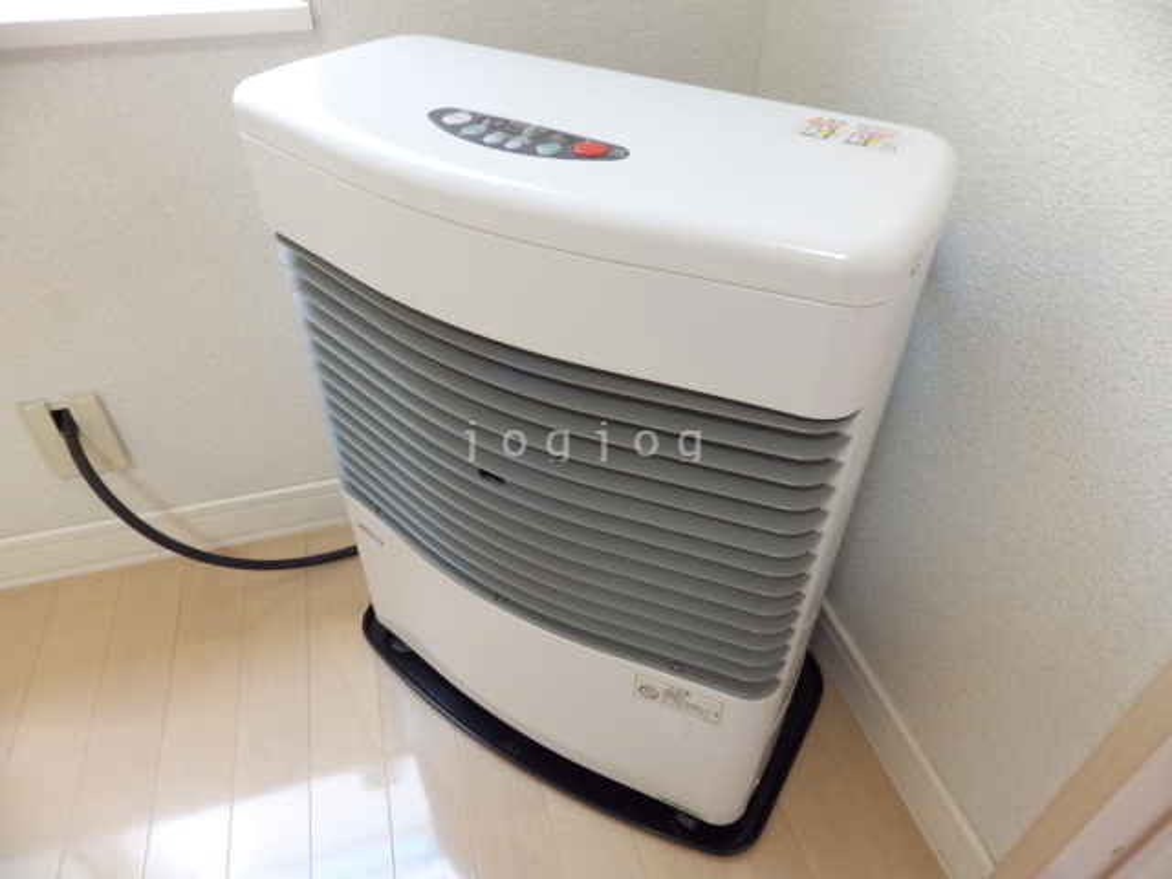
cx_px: 586
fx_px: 745
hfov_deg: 76.4
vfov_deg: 61.1
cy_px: 440
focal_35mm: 22
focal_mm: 4
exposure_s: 1/45
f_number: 3.1
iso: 160
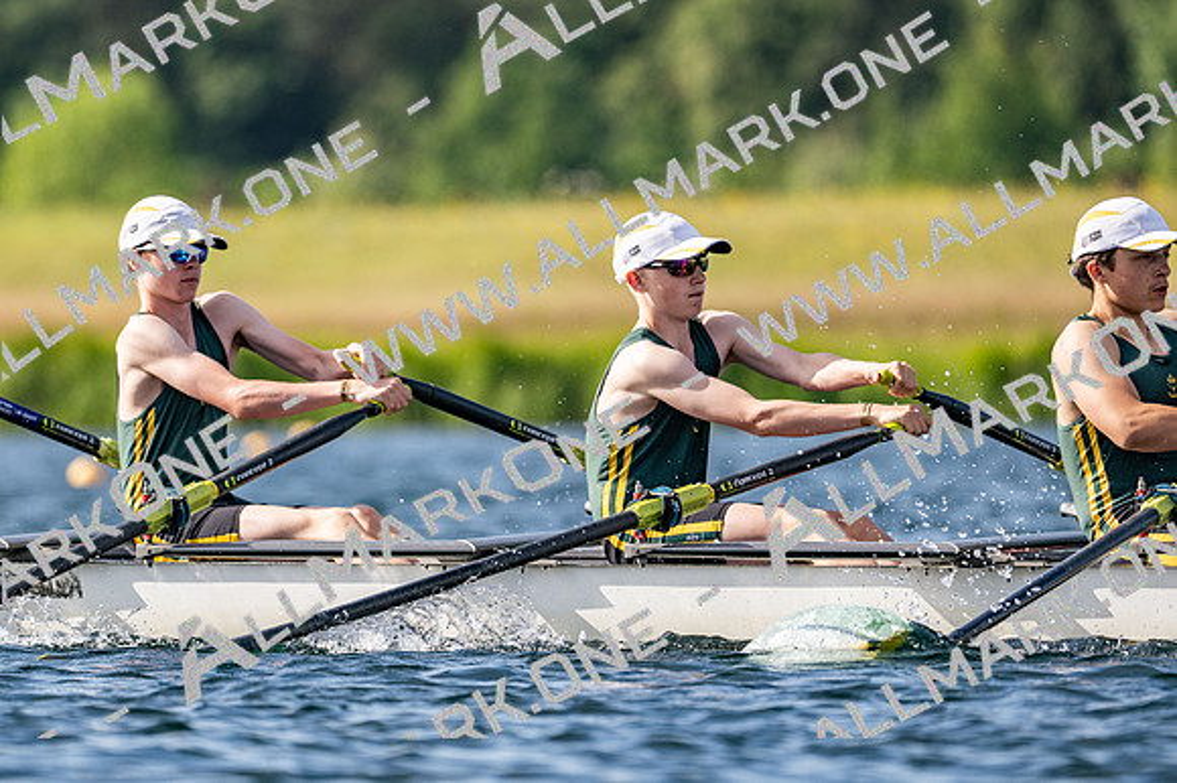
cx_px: 588
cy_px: 392
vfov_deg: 2.3
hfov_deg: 3.4
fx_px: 19605
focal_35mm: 600
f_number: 4.5
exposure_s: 1/2500
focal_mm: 400
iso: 220
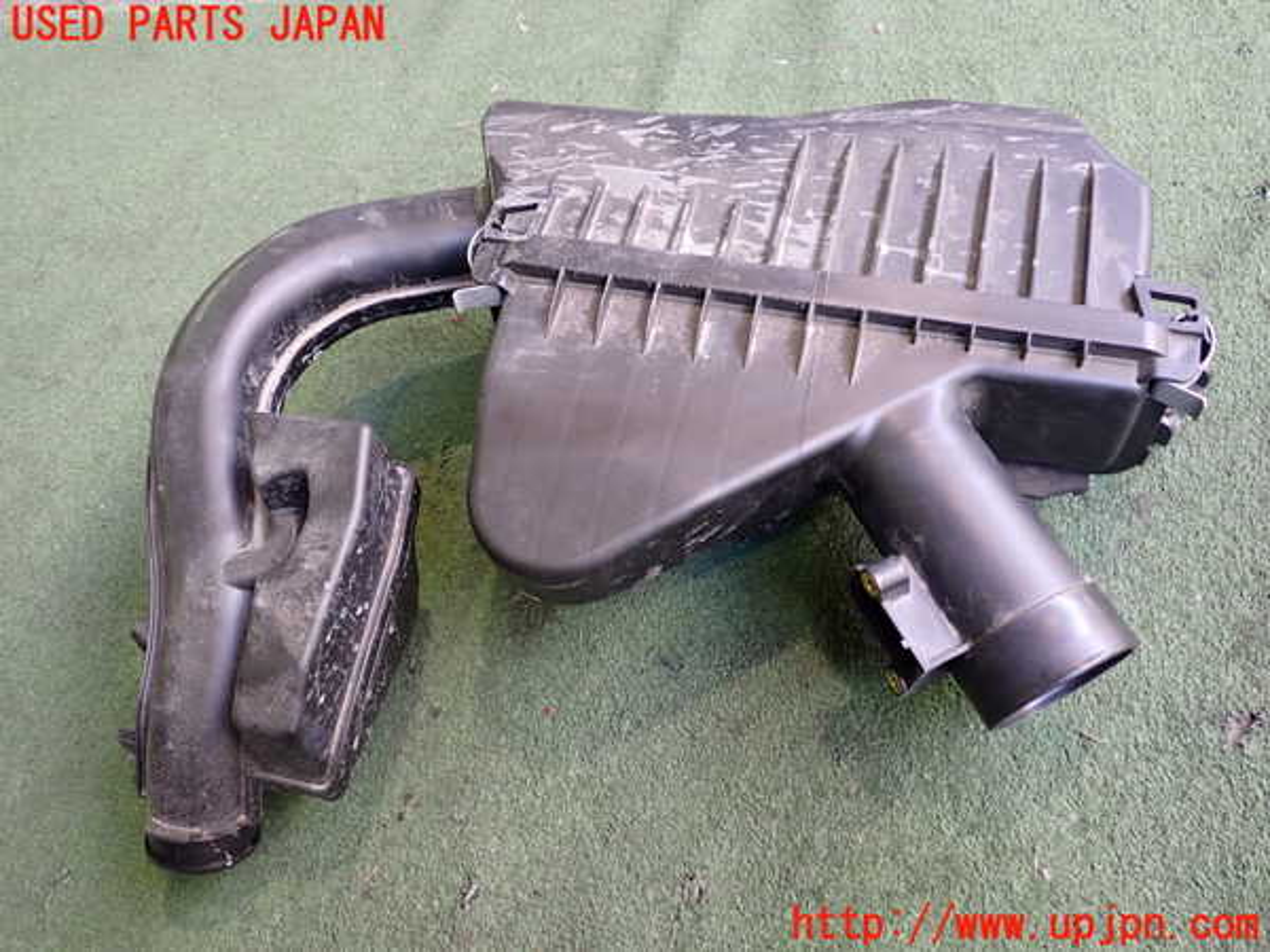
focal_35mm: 30
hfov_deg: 60.0
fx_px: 1101
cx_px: 635
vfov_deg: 46.8
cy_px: 476
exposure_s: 1/30
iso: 200
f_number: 2.3
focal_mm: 5.4
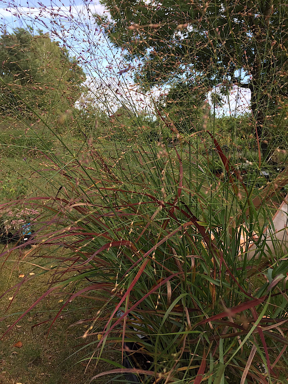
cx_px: 144
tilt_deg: -10.1
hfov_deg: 48.2
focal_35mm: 29
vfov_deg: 61.7
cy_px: 192
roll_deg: -0.9
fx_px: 322
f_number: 2.2
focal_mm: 4.15
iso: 32
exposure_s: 1/353
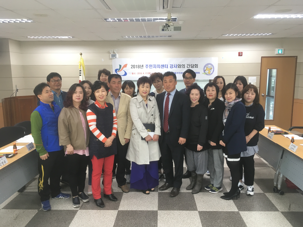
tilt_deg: -8.0
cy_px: 114
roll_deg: -2.4
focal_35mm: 29
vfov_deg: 48.2
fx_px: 254
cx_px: 152
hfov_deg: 61.7
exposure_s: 1/30
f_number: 2.2
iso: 64
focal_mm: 4.15
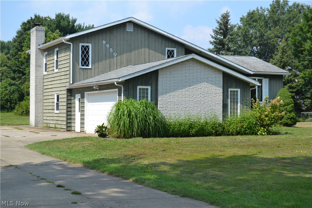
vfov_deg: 20.2
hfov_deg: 29.9
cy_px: 104
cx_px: 156
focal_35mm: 68
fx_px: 585
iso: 100
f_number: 8
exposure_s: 1/250
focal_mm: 45
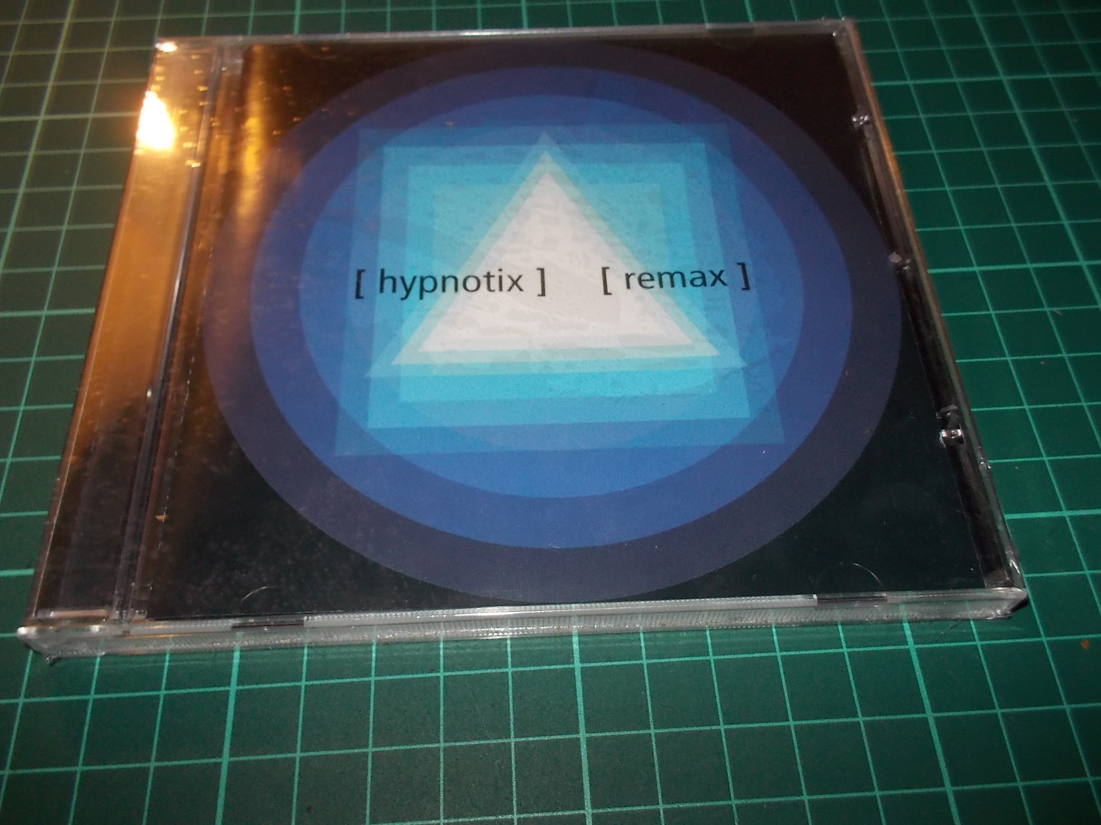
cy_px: 412
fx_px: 922
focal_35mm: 29
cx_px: 550
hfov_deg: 61.7
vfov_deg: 48.2
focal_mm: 4.1
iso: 200
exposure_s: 1/30
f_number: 3.3
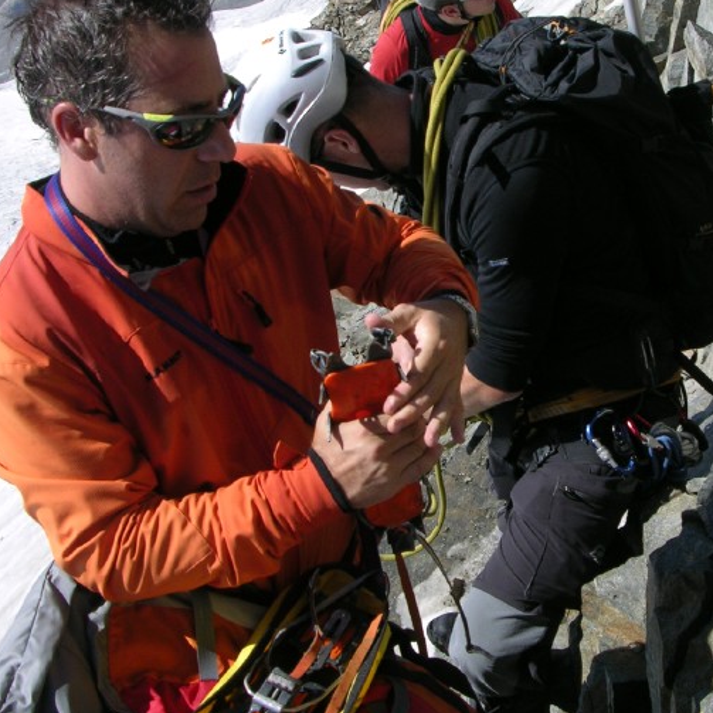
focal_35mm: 63
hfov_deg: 27.1
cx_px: 492
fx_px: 1468
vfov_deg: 27.3
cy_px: 335
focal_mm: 8.9
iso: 50
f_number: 6.3
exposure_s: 1/203
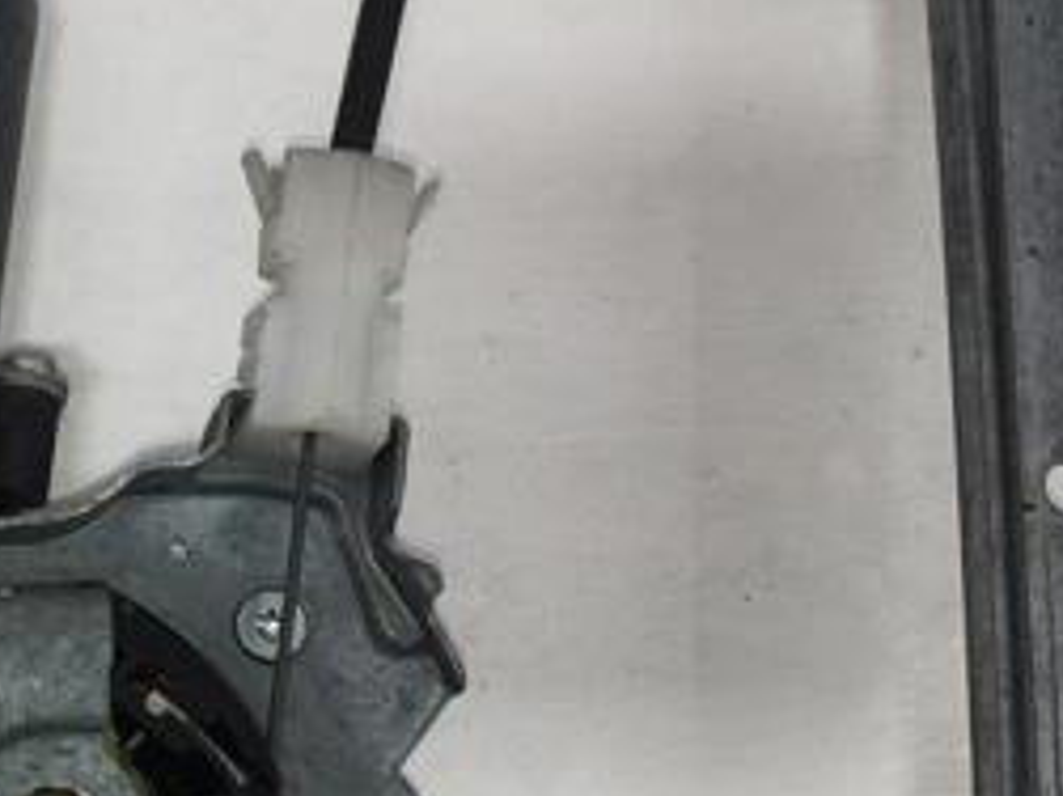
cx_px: -136
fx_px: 2271
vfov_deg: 19.5
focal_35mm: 74
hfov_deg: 24.4
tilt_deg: -82.9
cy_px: 703
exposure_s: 1/693
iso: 25
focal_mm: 4.15
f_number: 2.2
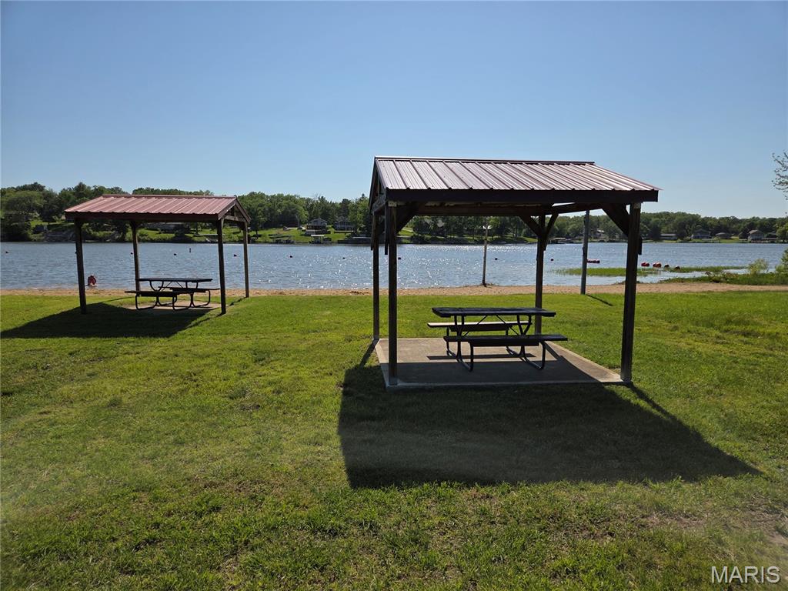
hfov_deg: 73.9
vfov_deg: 58.9
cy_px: 296
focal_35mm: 23
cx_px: 394
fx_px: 524
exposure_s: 1/7891
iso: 64
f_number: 1.8
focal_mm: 5.4
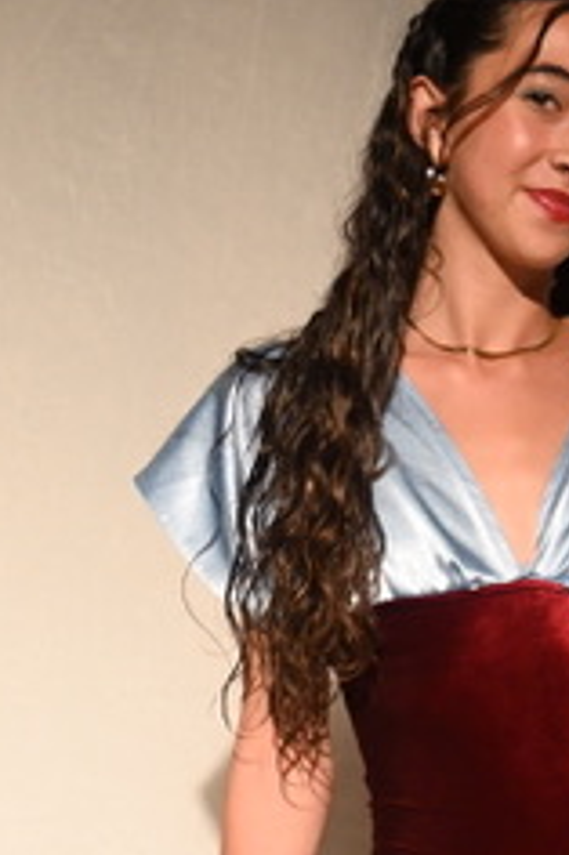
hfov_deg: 13.2
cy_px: 735
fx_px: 2445
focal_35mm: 103
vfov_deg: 19.5
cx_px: 518
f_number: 4.8
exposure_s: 1/125
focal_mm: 30
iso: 1400
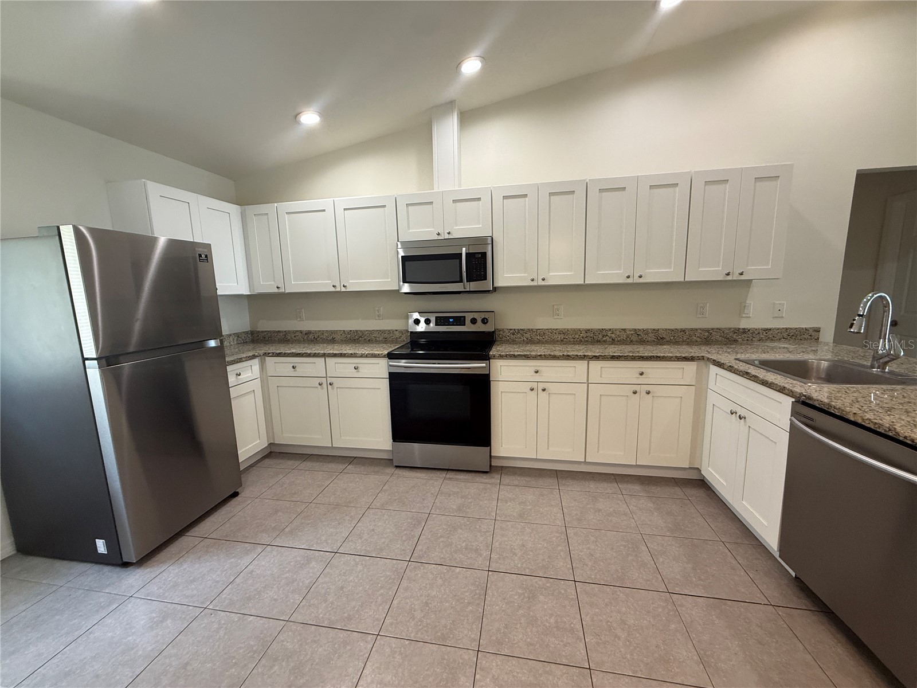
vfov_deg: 85.7
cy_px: 344
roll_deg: +1.4
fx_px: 371
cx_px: 458
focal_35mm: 14
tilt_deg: -8.9
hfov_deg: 102.1
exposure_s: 1/120
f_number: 2.2
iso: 200
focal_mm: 2.22
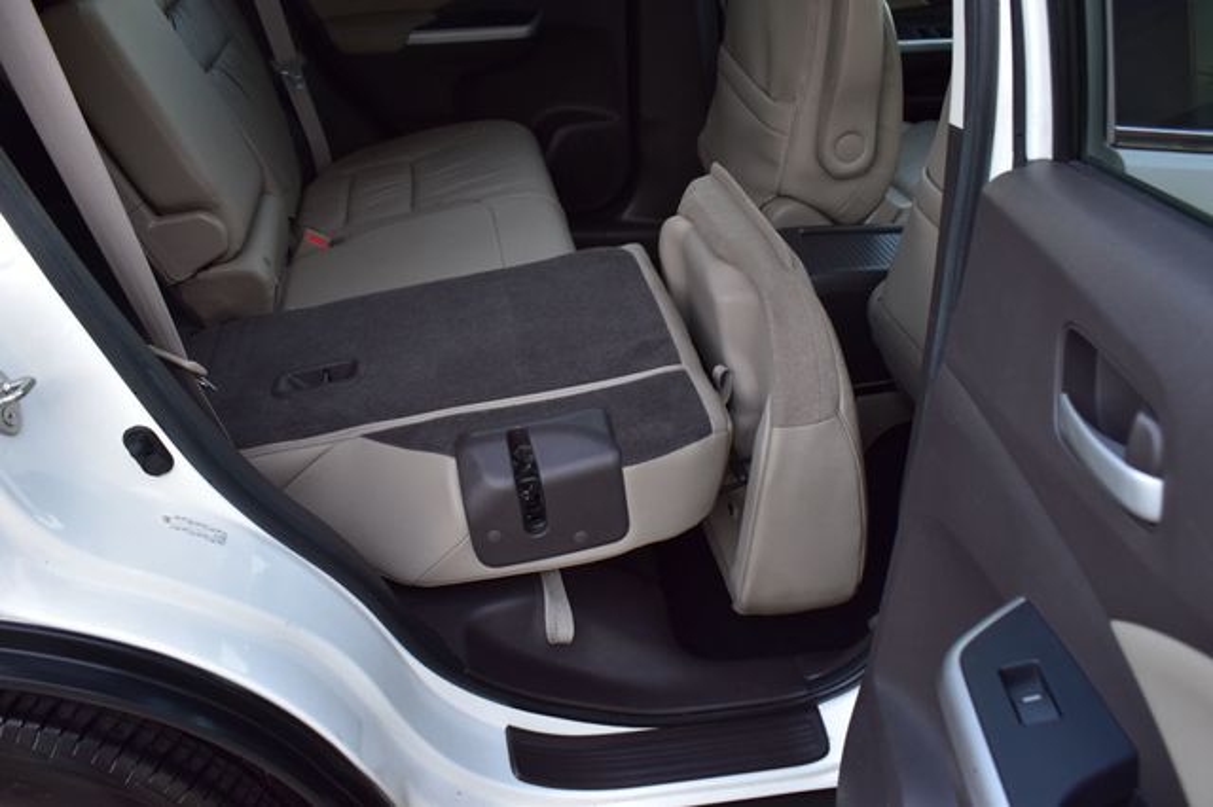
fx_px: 1010
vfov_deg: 43.6
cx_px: 606
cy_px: 404
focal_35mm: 30
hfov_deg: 62.0
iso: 400
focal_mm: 20
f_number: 7.1
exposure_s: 1/30
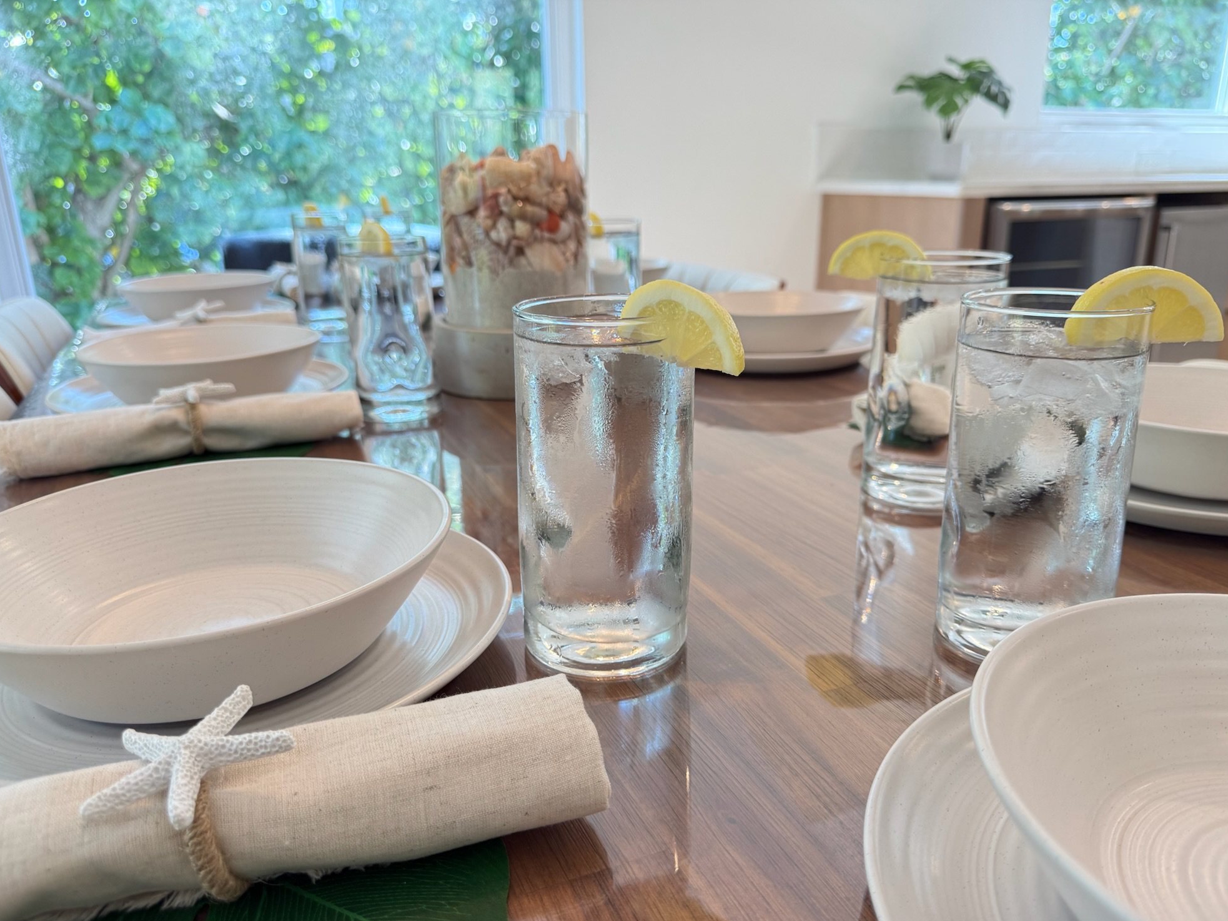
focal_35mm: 25
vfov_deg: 54.9
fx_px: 887
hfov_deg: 69.4
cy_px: 475
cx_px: 636
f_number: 1.78
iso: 200
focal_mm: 6.76
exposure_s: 1/192
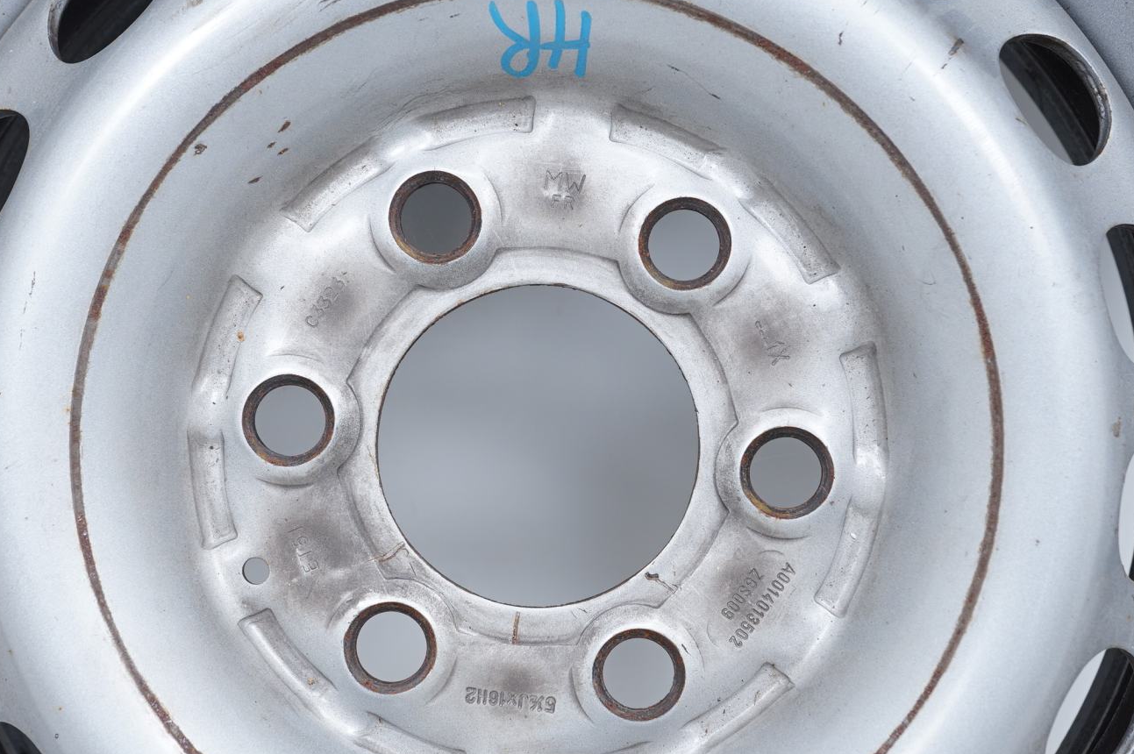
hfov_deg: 40.4
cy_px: 466
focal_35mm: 49
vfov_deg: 27.4
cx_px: 551
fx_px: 1542
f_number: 7.1
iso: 250
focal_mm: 33
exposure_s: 1/100
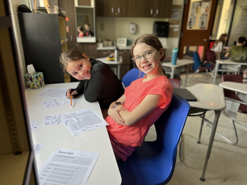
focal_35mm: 26
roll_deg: -0.8
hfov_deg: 67.3
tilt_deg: -20.6
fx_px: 186
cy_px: 92
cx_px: 124
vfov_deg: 53.1
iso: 100
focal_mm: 5.7
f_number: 1.5
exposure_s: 1/121
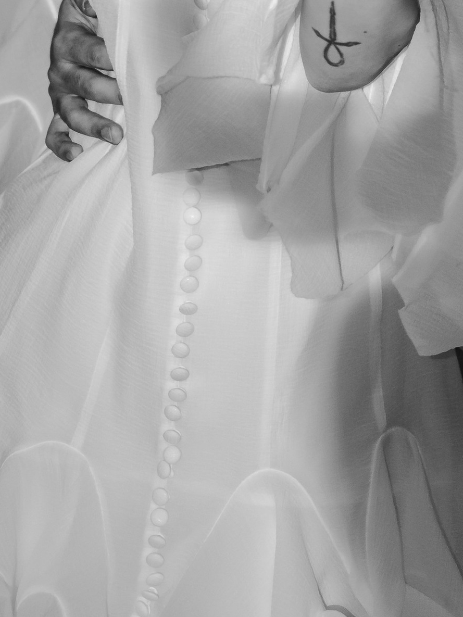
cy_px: -254
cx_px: 427
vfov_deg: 12.2
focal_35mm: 156
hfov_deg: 9.5
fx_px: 2782
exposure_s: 1/200
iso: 640
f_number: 1.4
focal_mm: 50
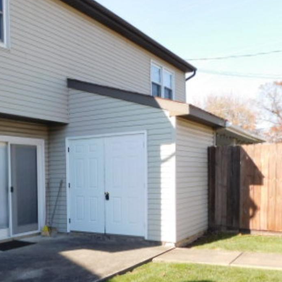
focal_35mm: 42
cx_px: 82
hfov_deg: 39.3
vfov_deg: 39.4
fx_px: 387
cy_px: 197
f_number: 3
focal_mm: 4
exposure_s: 1/640
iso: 125
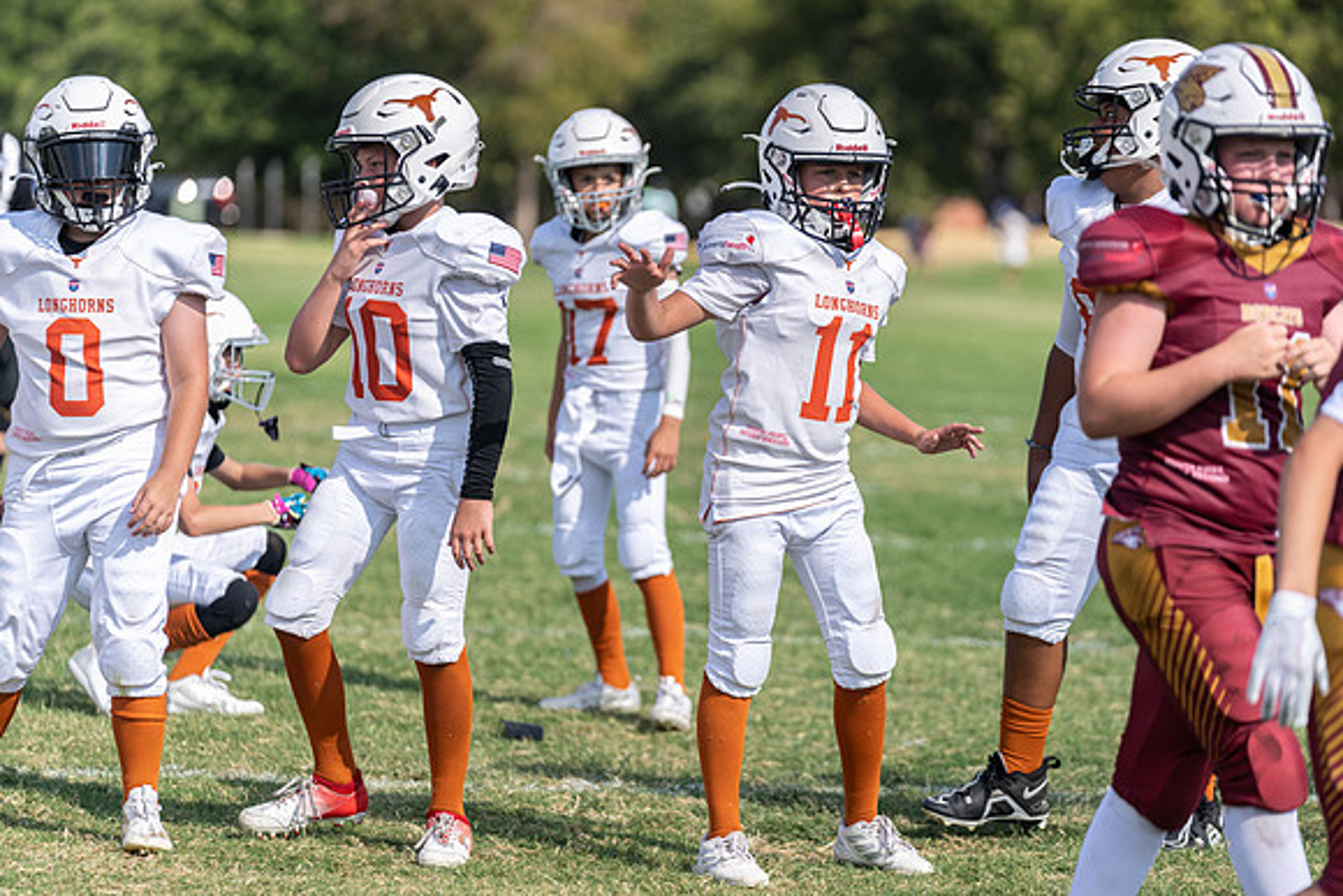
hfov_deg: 11.7
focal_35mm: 176
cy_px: 448
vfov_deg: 7.8
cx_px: 672
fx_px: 6567
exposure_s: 1/1600
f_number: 3.5
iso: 125
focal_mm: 176
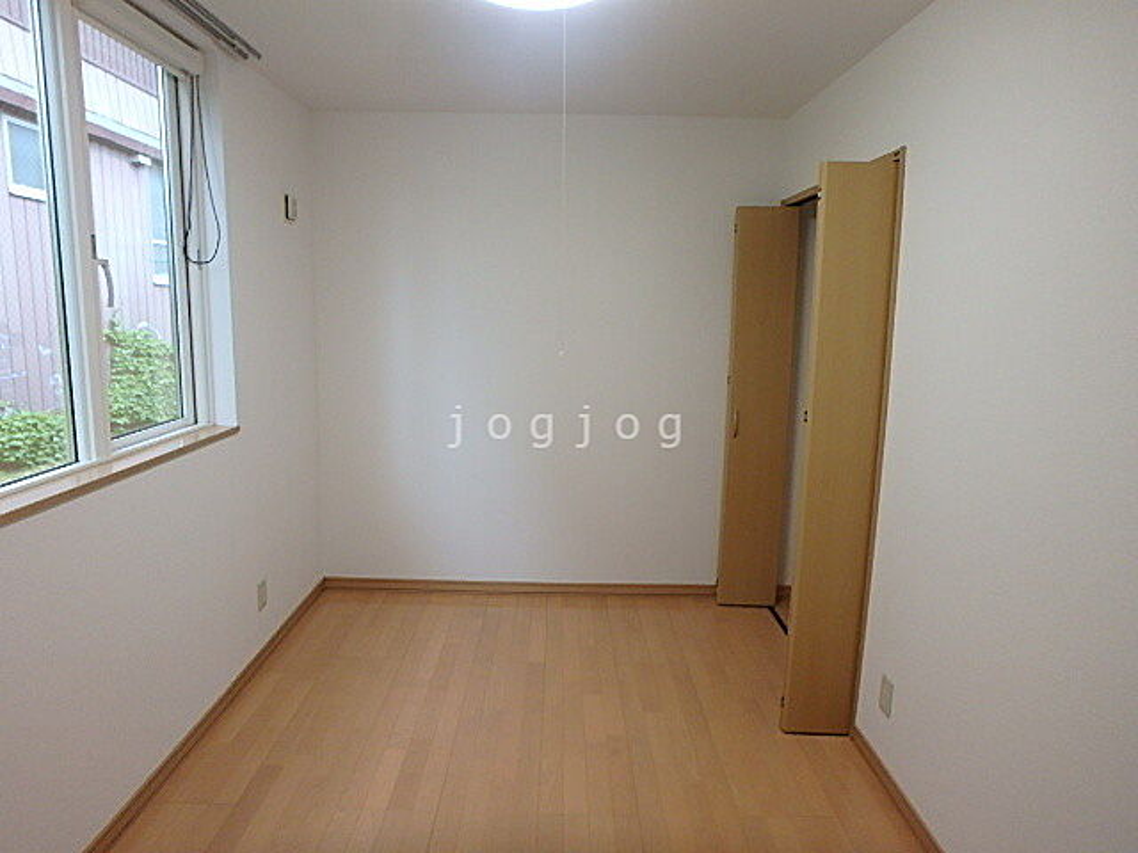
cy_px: 426
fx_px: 690
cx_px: 569
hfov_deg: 79.0
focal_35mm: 21
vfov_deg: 63.4
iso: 200
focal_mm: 3.7
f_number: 3.5
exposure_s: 1/40
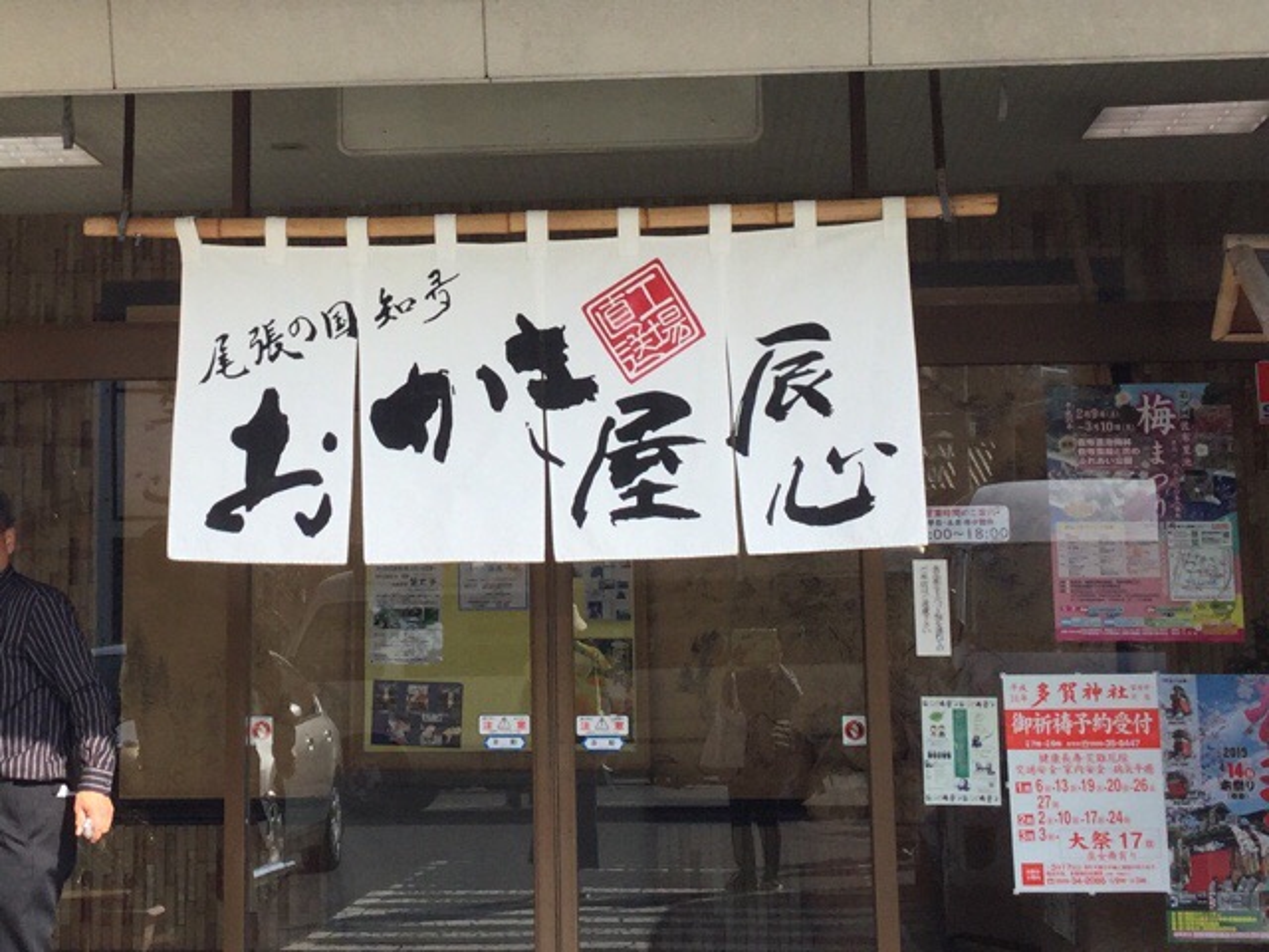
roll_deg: -1.7
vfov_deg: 45.4
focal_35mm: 31
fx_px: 1136
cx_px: 634
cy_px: 476
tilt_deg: +8.8
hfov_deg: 58.4
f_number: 2.4
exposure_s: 1/466
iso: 25
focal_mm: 3.3
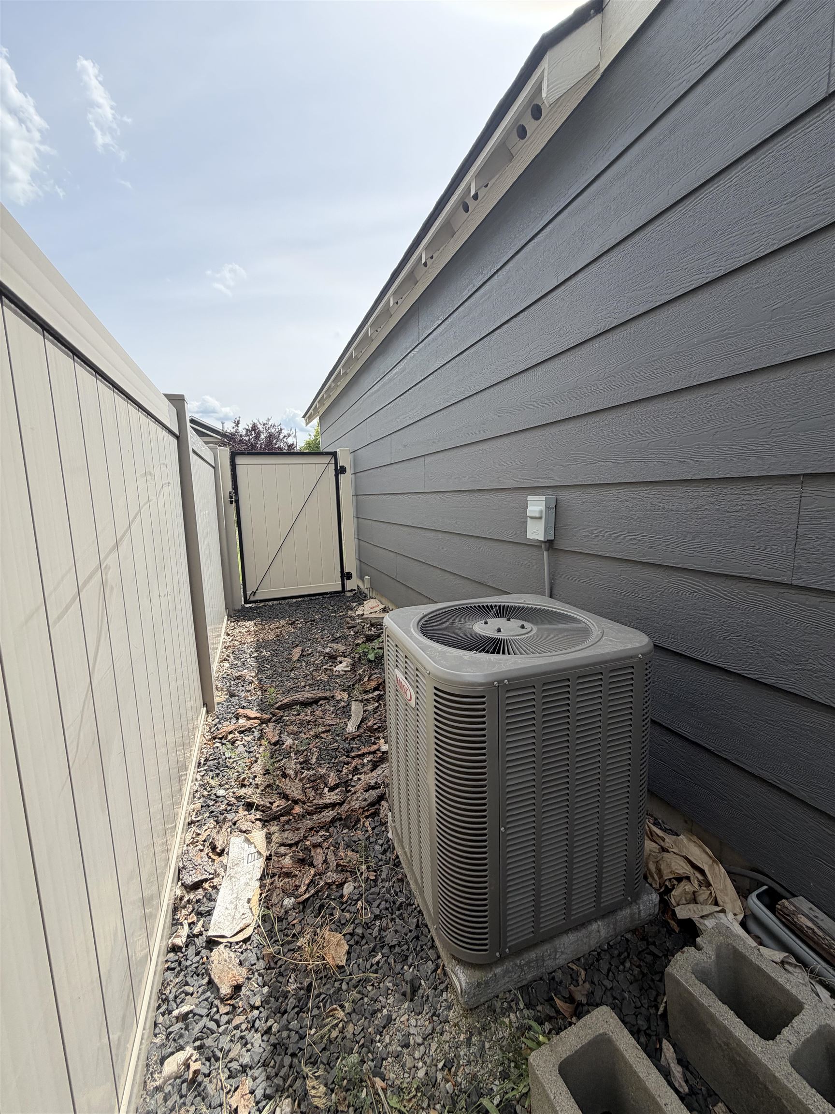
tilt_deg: -8.3
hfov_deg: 85.7
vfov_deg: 102.1
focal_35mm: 14
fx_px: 450
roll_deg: +1.8
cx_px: 418
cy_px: 557
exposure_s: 1/770
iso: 25
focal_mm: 2.22
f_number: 2.2
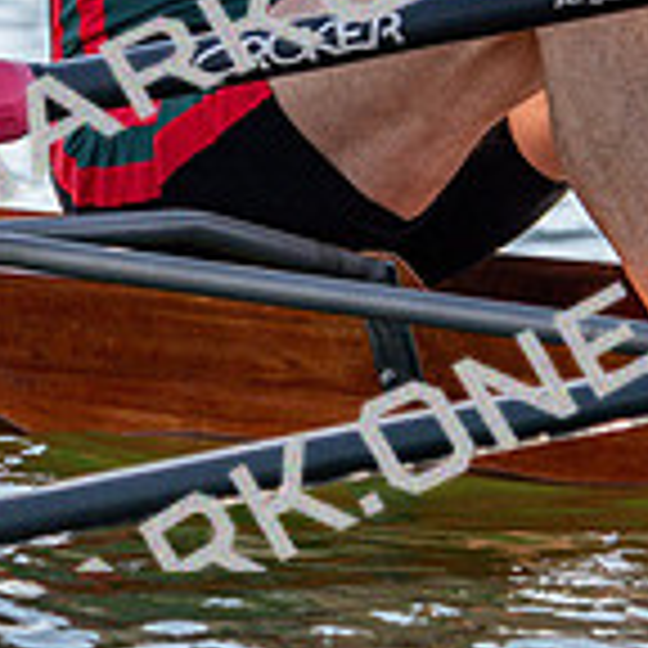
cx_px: 490
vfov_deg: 2.6
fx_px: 14465
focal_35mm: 683
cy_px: -200
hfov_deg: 2.6
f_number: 5.6
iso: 250
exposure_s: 1/1600
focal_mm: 200
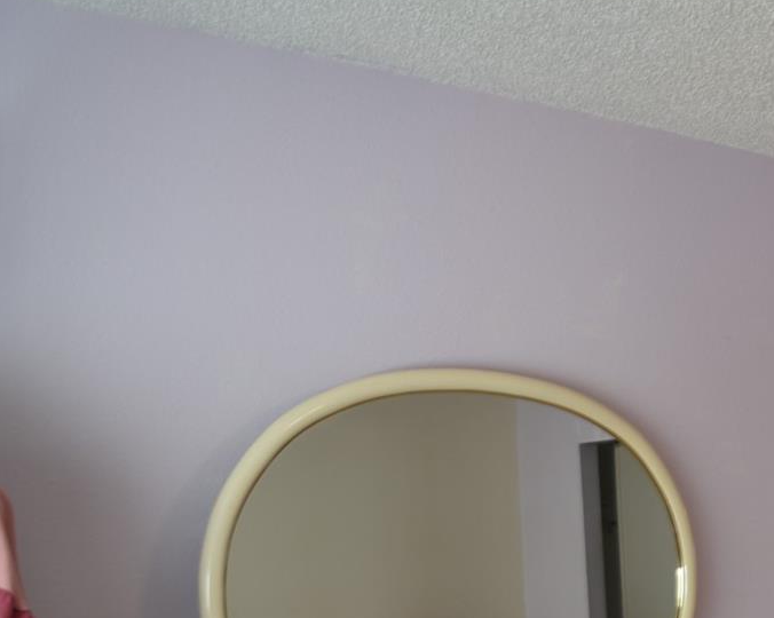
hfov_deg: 28.0
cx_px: 895
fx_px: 1374
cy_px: 576
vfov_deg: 24.5
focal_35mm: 60
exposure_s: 1/30
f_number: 3.5
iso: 100
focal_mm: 18
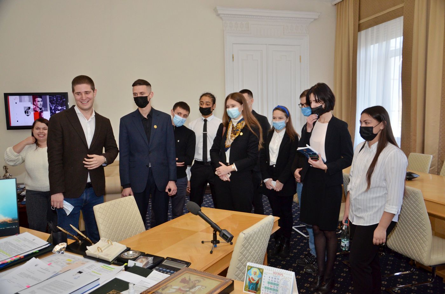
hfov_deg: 67.5
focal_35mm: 27
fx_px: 333
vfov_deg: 47.7
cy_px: 147
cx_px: 222
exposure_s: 1/250
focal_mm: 18
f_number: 3.5
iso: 800
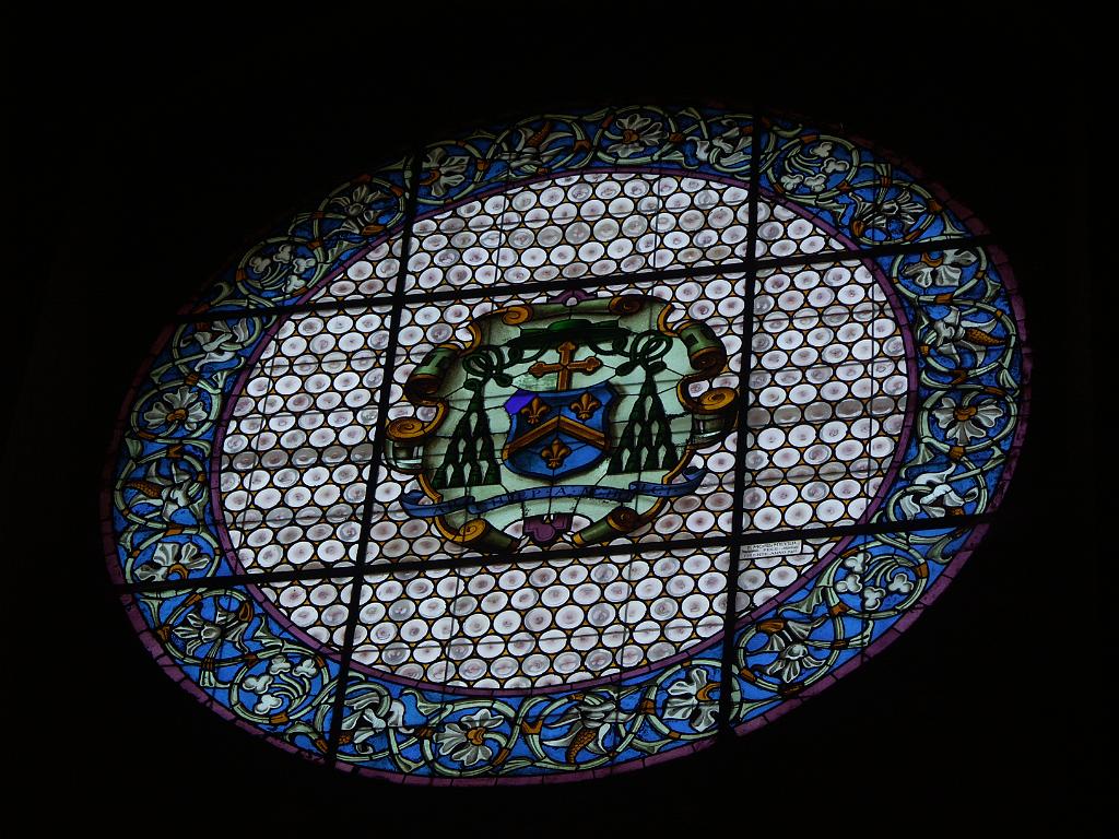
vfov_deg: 12.2
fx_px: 3911
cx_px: 560
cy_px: 420
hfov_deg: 16.3
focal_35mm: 121
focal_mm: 30.95
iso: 64
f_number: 3.5
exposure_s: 1/200
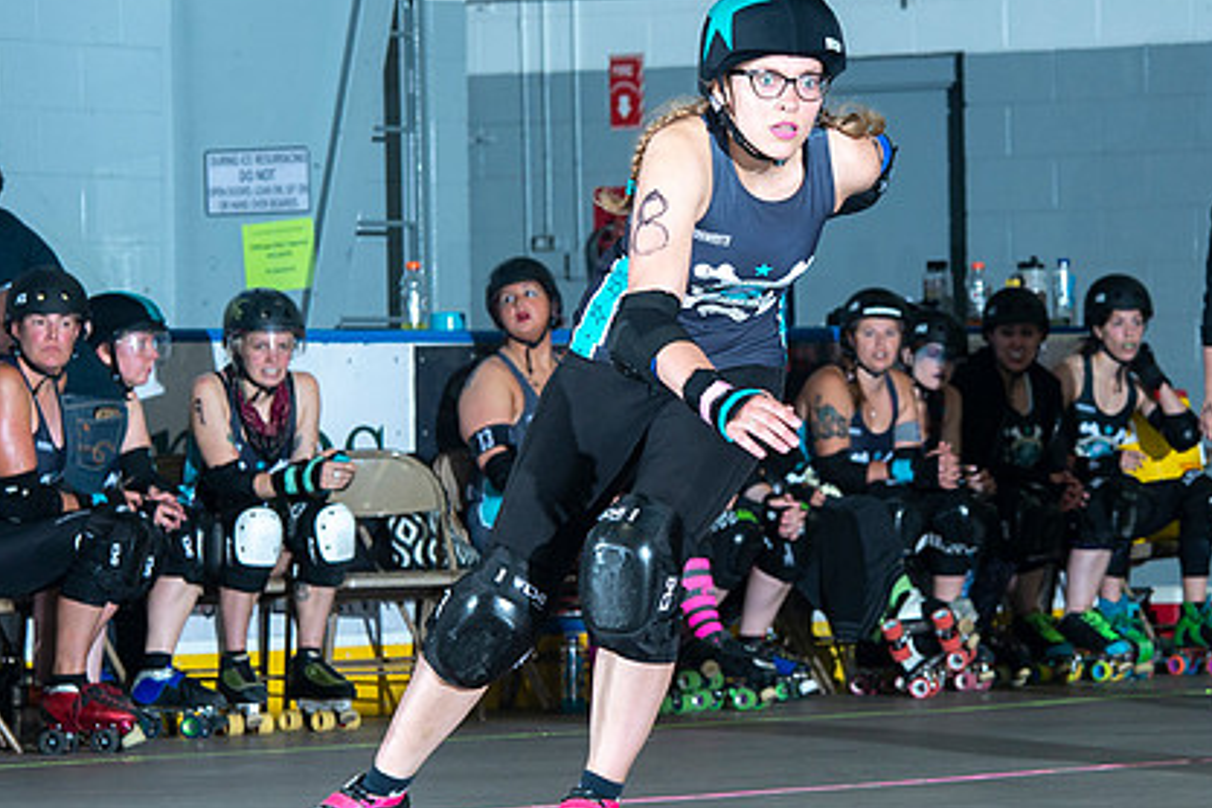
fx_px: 9594
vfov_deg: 4.8
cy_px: 422
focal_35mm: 285
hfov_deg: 7.2
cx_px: 736
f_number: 7.1
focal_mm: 140
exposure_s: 1/160
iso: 800
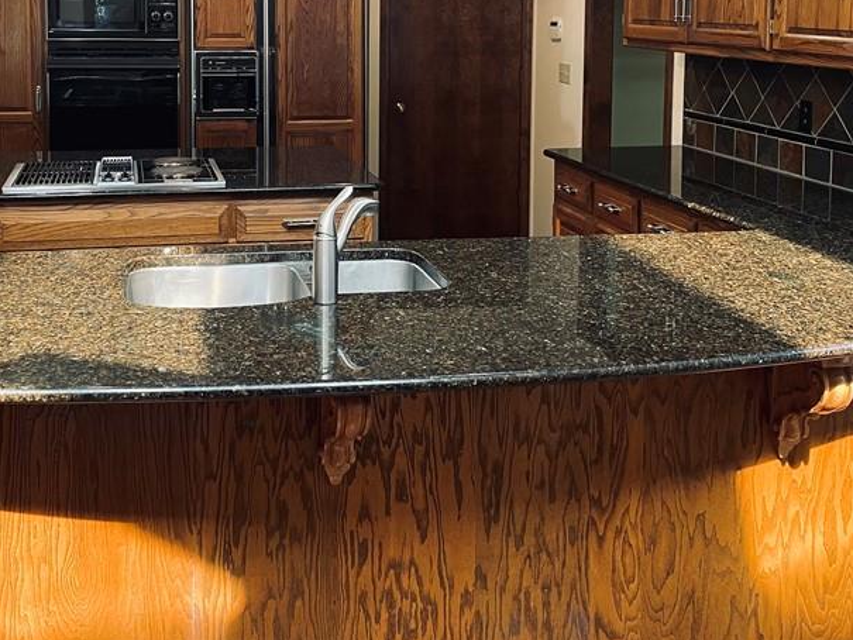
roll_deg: +0.3
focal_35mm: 44
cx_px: 313
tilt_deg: -4.8
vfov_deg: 31.8
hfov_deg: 42.6
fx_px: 1084
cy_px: 104
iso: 160
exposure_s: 1/60
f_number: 1.6
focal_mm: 4.2
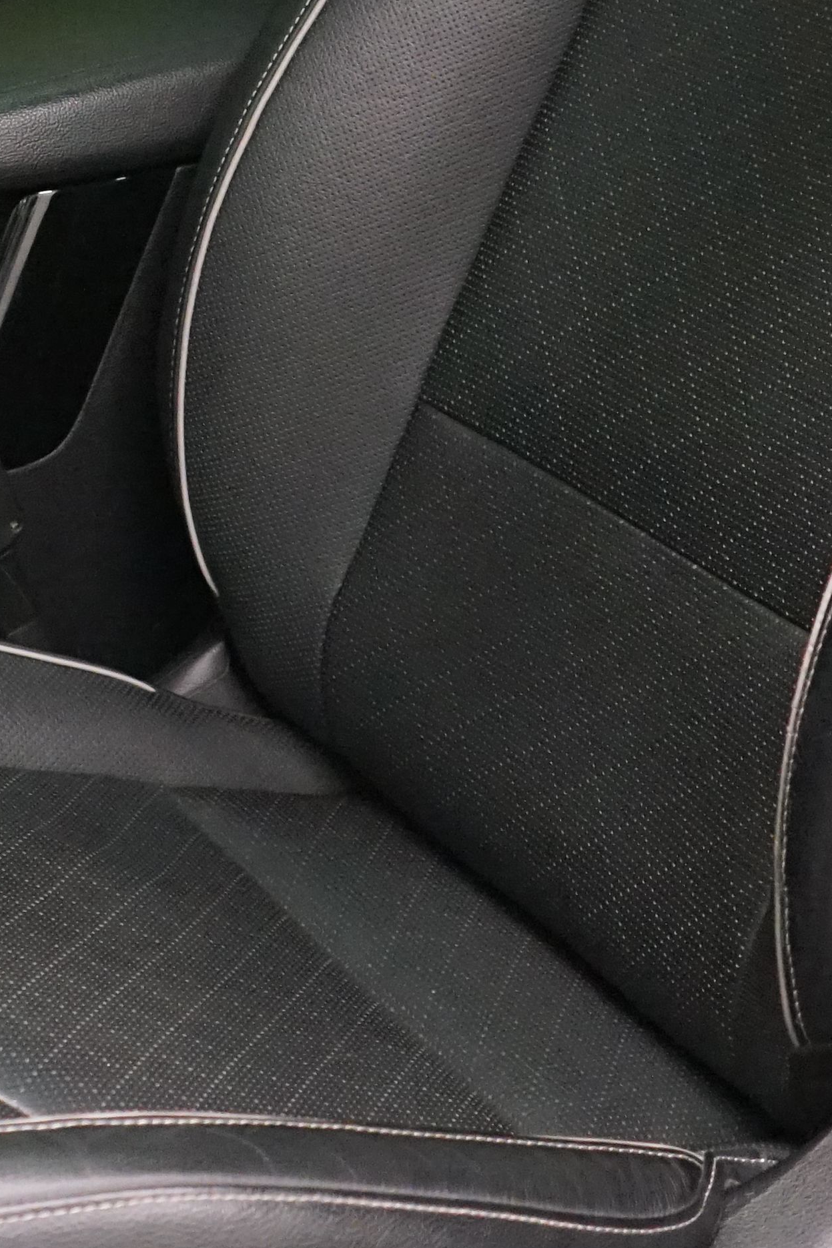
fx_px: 3224
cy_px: 29
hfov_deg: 14.5
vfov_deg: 21.2
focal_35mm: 93
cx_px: 52
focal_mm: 29
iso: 6400
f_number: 3.5
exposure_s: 1/60
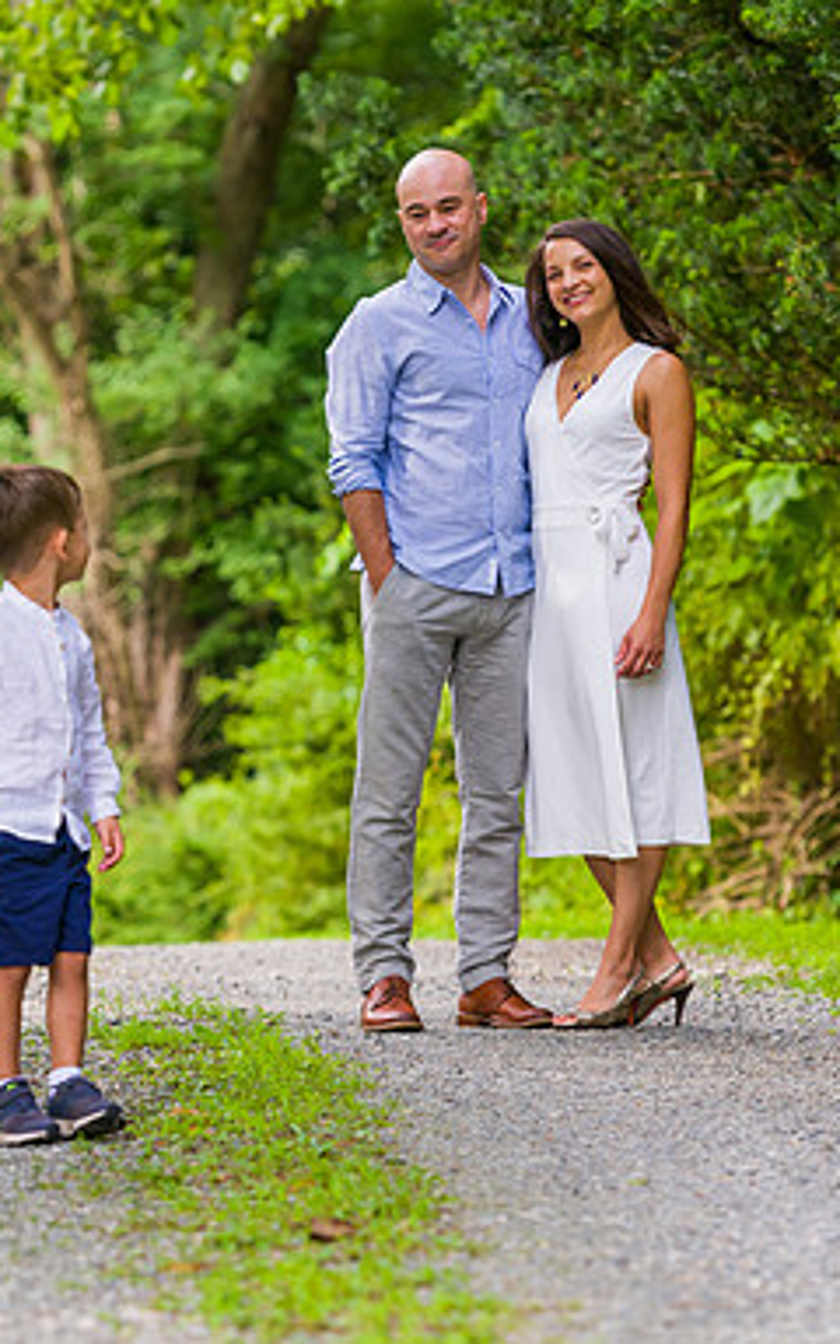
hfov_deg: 6.6
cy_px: 670
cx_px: 234
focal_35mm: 200
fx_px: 7326
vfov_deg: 10.5
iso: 200
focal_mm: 130
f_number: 4
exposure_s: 1/640
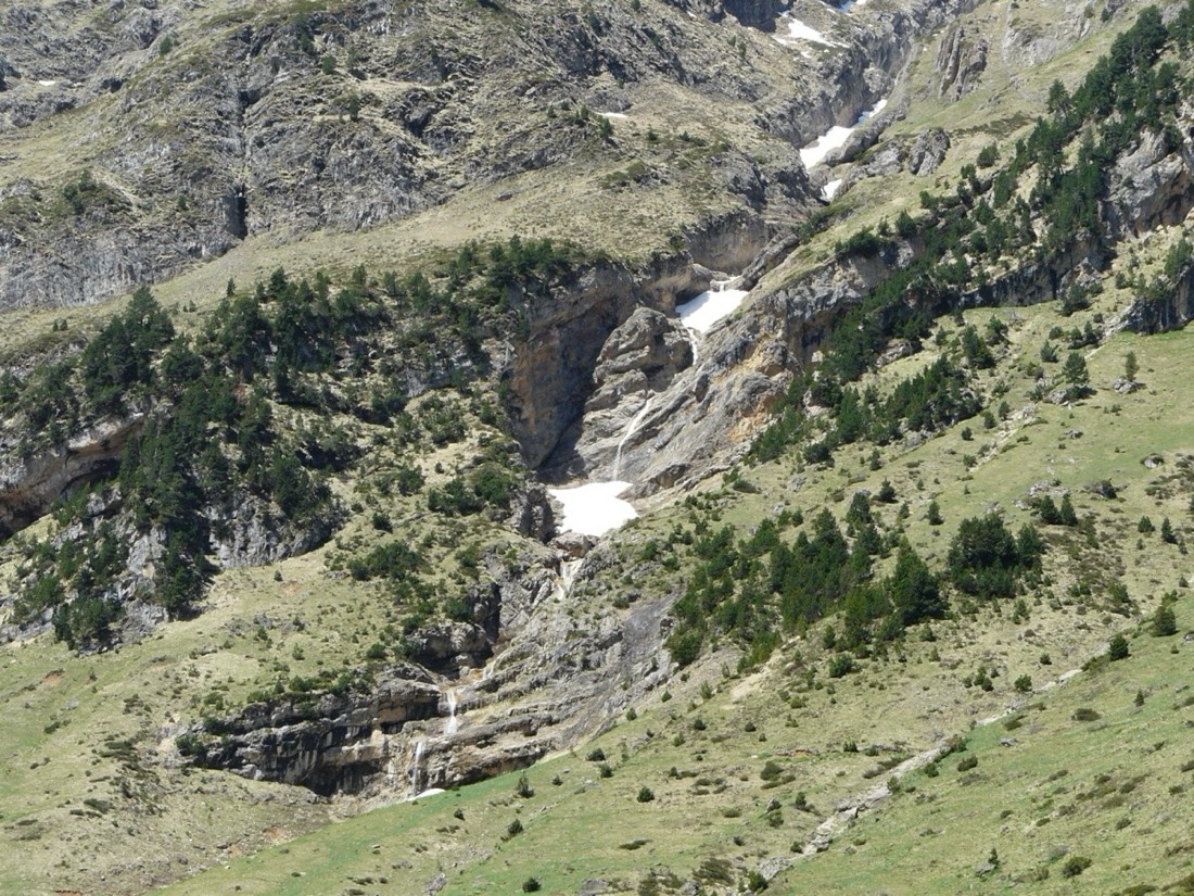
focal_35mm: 96
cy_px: 448
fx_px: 3311
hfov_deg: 20.4
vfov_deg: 15.4
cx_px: 597
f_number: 5.6
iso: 100
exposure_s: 1/250
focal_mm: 15.8
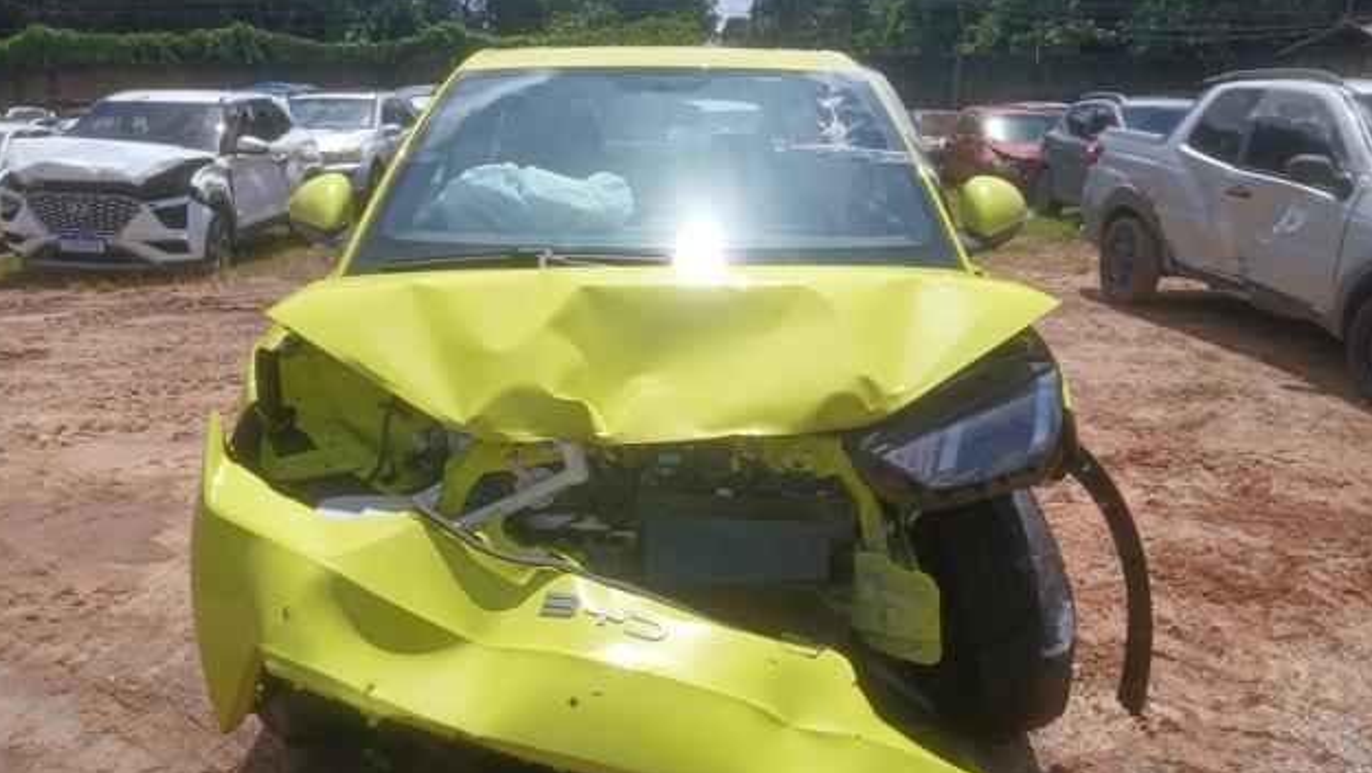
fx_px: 1055
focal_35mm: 29
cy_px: 433
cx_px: 676
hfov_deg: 66.0
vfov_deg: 40.2
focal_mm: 3.98
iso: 20
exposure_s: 1/910
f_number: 1.8
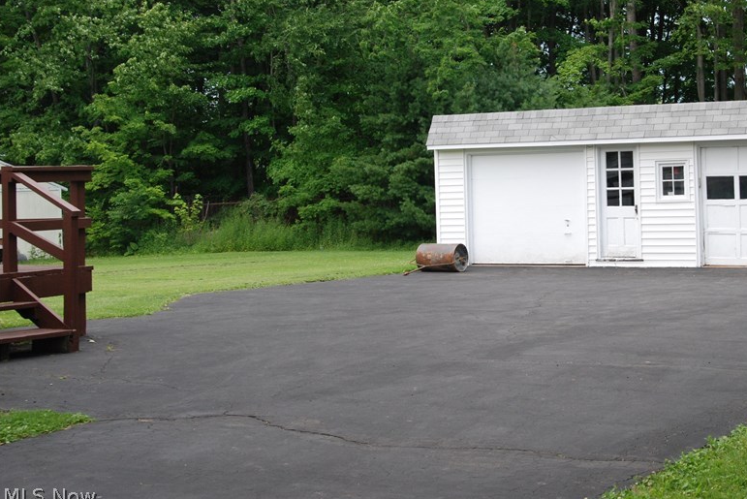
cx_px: 523
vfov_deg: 22.9
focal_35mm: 59
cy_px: 161
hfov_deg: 33.5
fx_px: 1225
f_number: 5.6
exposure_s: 1/125
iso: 400
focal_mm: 28
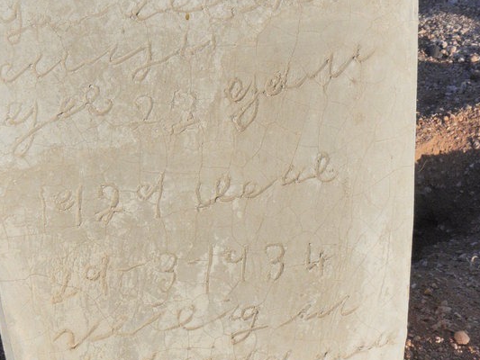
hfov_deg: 47.8
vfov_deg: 36.8
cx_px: 220
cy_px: 185
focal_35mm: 39
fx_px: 541
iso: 200
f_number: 6.3
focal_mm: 4.6
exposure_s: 1/640
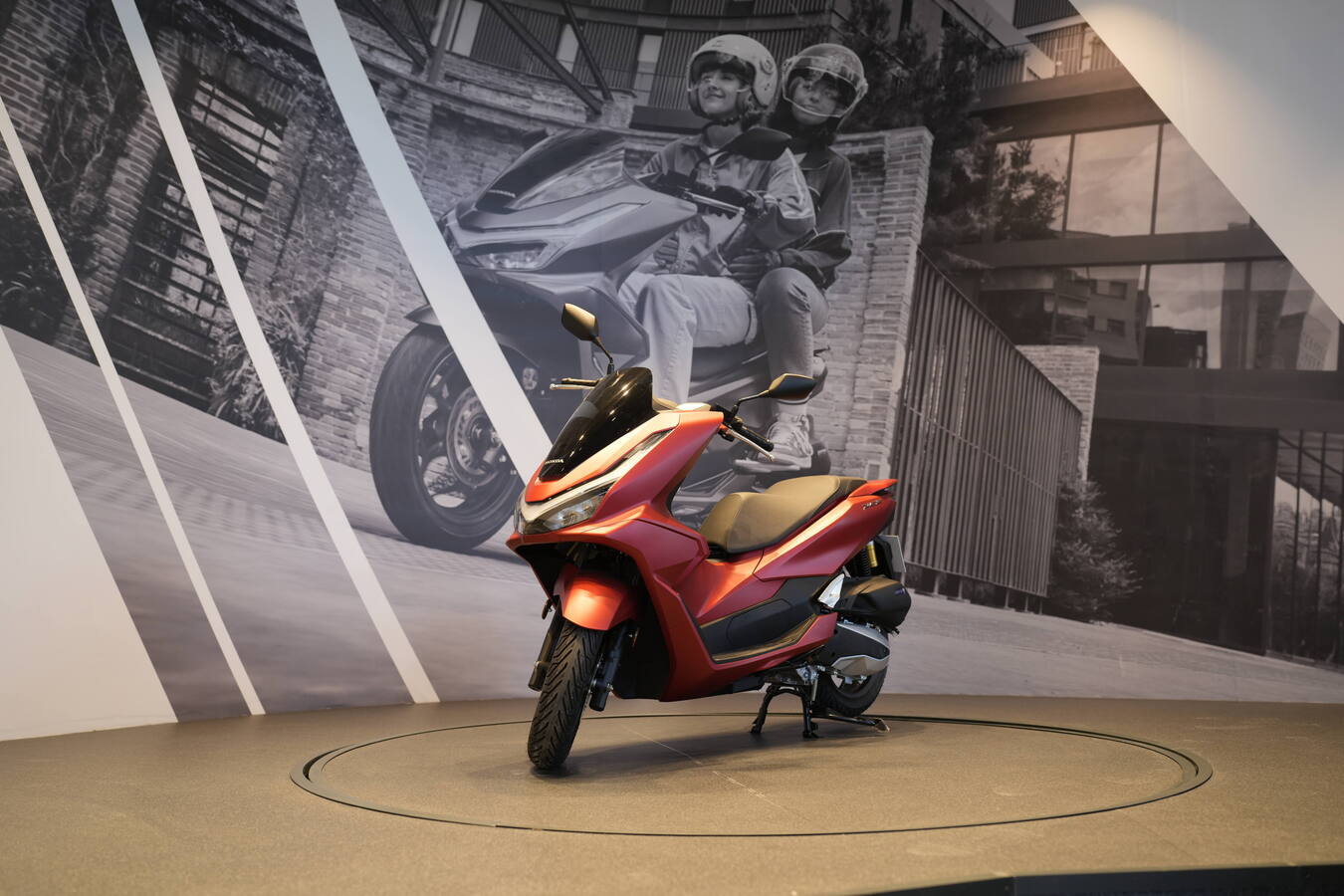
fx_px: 1135
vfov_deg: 43.1
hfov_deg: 61.3
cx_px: 672
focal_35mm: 30
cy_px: 448
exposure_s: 1/160
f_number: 2.5
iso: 400
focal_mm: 30.4
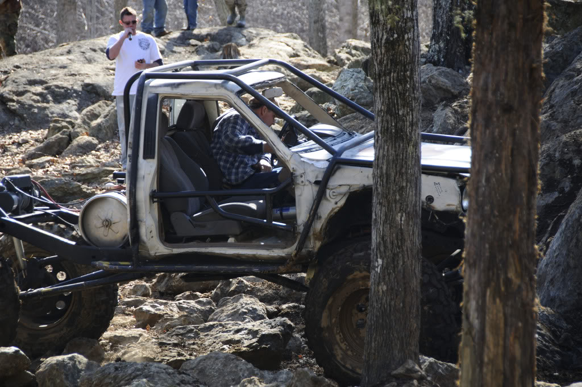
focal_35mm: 195
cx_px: 291
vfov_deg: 7.0
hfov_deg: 10.6
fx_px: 3148
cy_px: 194
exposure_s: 1/125
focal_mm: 130
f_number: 5.6
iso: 200
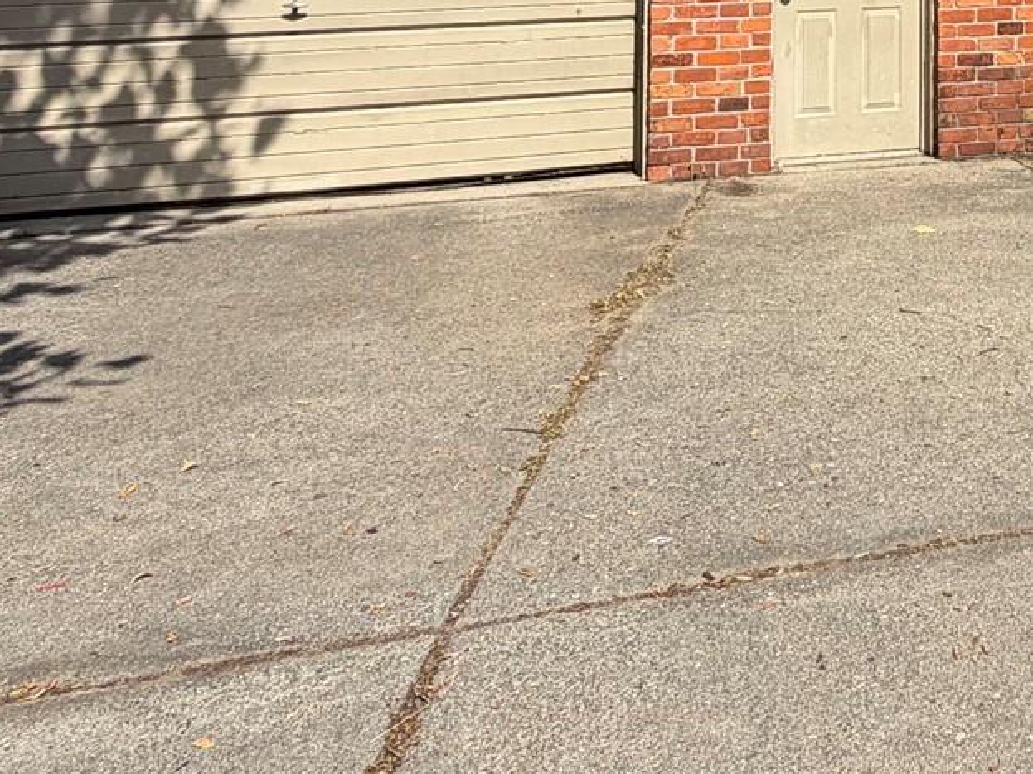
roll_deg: +1.5
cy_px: -225
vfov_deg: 26.7
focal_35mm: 46
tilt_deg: +5.1
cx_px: 1068
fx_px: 1372
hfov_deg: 36.4
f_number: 2.2
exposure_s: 1/770
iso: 25
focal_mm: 2.22
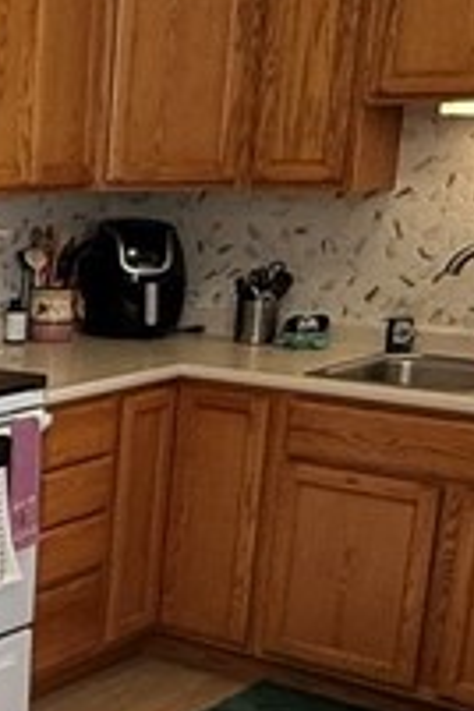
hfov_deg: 16.1
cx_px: -333
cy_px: 524
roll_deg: +0.8
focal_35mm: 74
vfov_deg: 27.0
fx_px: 1461
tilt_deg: -13.4
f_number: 2.2
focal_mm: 2.22
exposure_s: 1/120
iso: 200
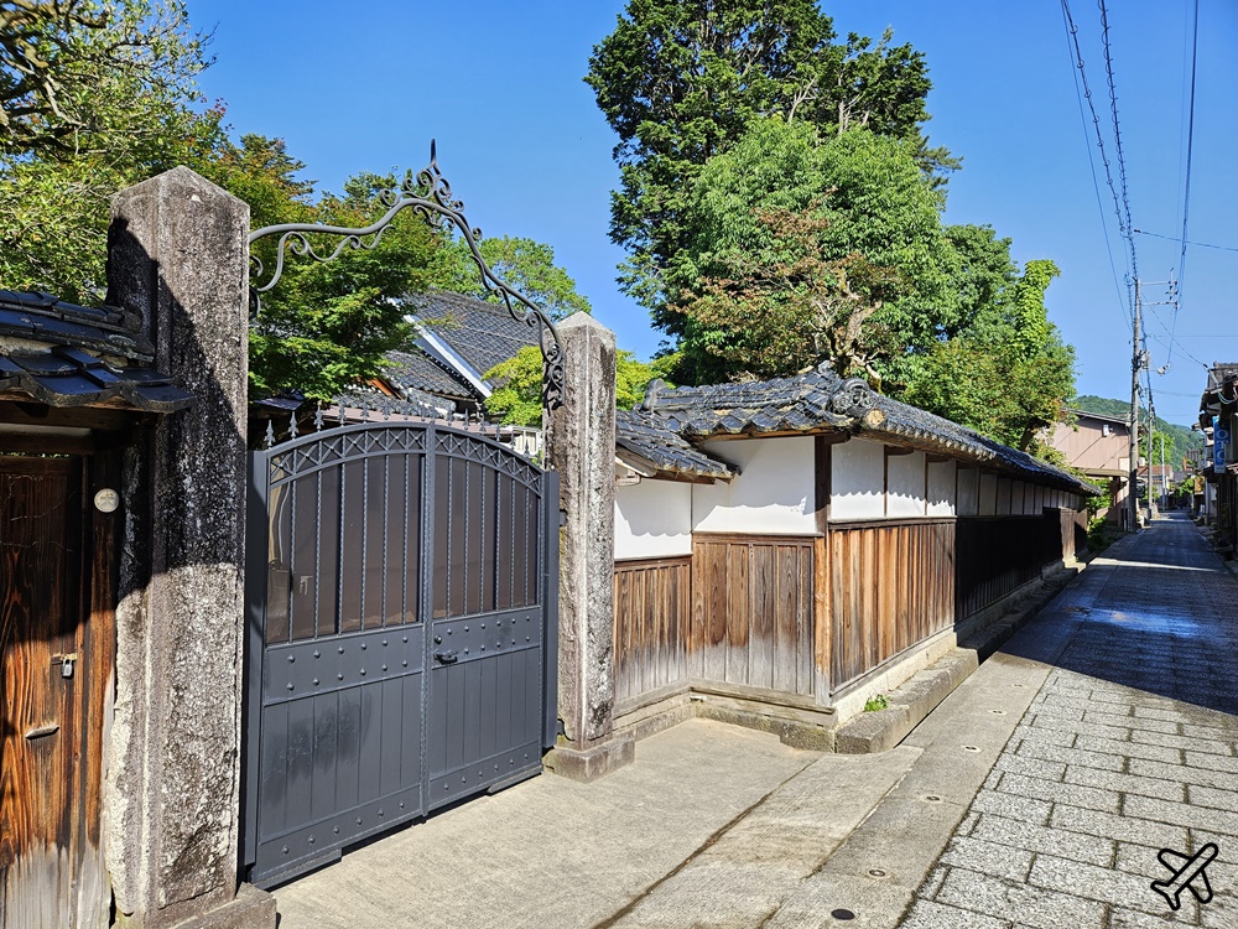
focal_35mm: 23
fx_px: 823
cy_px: 464
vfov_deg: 58.9
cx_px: 619
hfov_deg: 73.9
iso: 25
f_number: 1.8
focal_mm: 5.4
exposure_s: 1/643
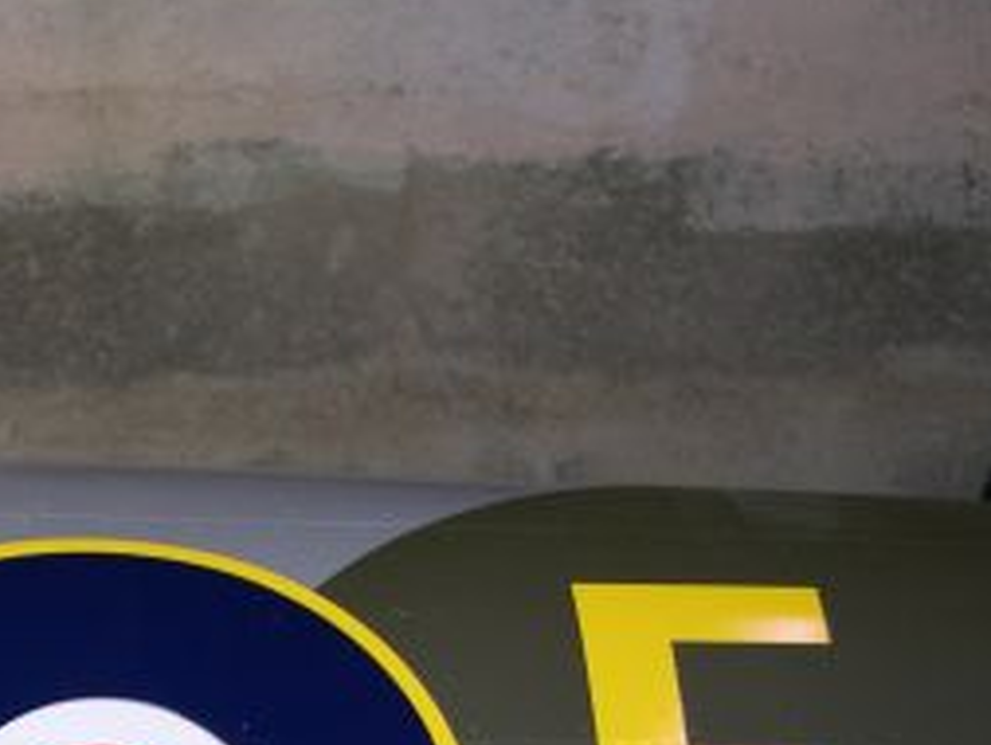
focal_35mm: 96
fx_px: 2750
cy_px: 765
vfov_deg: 15.1
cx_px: 24
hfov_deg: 19.9
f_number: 2.8
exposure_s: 1/60
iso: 100
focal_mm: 8
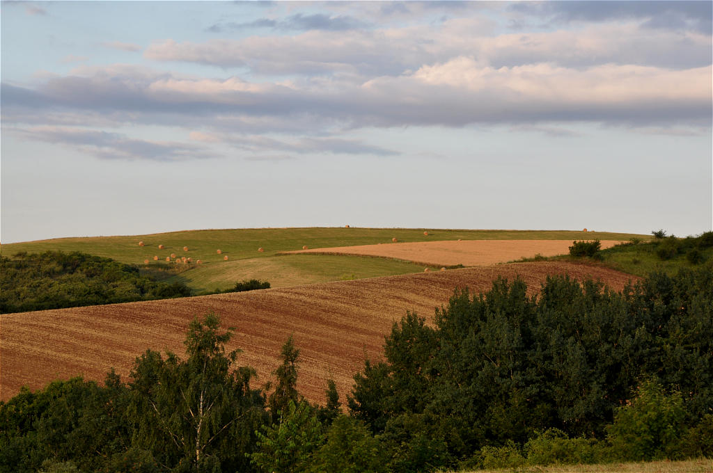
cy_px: 236
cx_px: 356
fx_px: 2908
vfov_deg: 9.3
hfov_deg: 14.0
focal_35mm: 147
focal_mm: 98
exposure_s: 1/30
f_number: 16
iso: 360
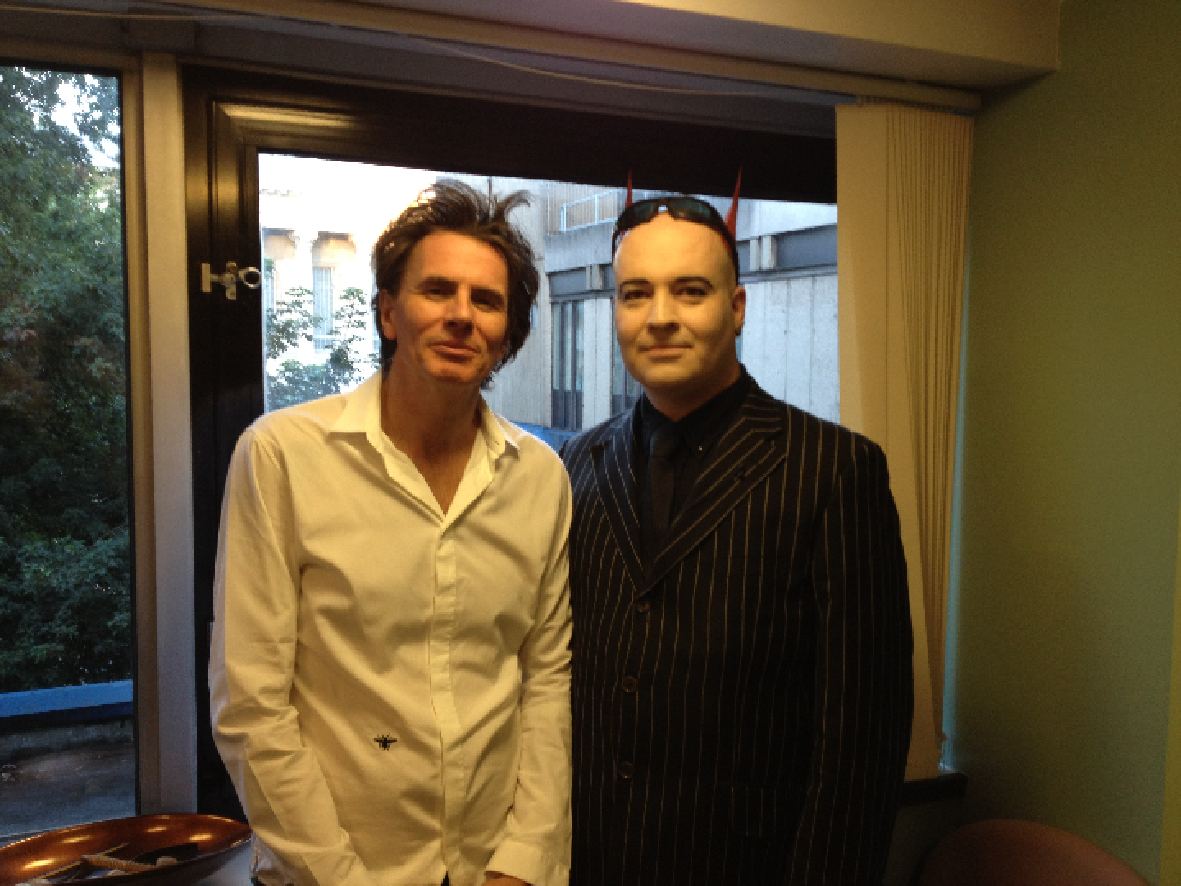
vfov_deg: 40.7
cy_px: 443
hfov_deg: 52.6
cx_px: 590
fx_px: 1194
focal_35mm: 35
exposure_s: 1/20
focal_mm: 4.28
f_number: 2.4
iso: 100
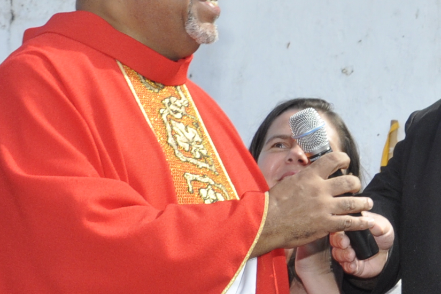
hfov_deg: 9.2
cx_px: 480
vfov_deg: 6.2
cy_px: 257
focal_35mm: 222
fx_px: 2719
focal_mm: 38
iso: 400
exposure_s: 1/200
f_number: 9
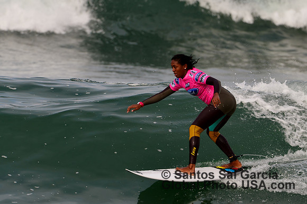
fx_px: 4687
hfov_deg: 3.8
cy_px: 102
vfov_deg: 2.5
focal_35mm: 550
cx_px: 154
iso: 200
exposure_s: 1/400
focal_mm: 550
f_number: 10
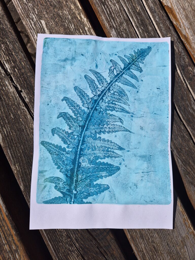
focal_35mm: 23
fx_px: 173
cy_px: 130
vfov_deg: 73.9
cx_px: 98
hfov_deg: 58.9
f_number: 1.8
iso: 25
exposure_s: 1/3600
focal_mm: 5.4
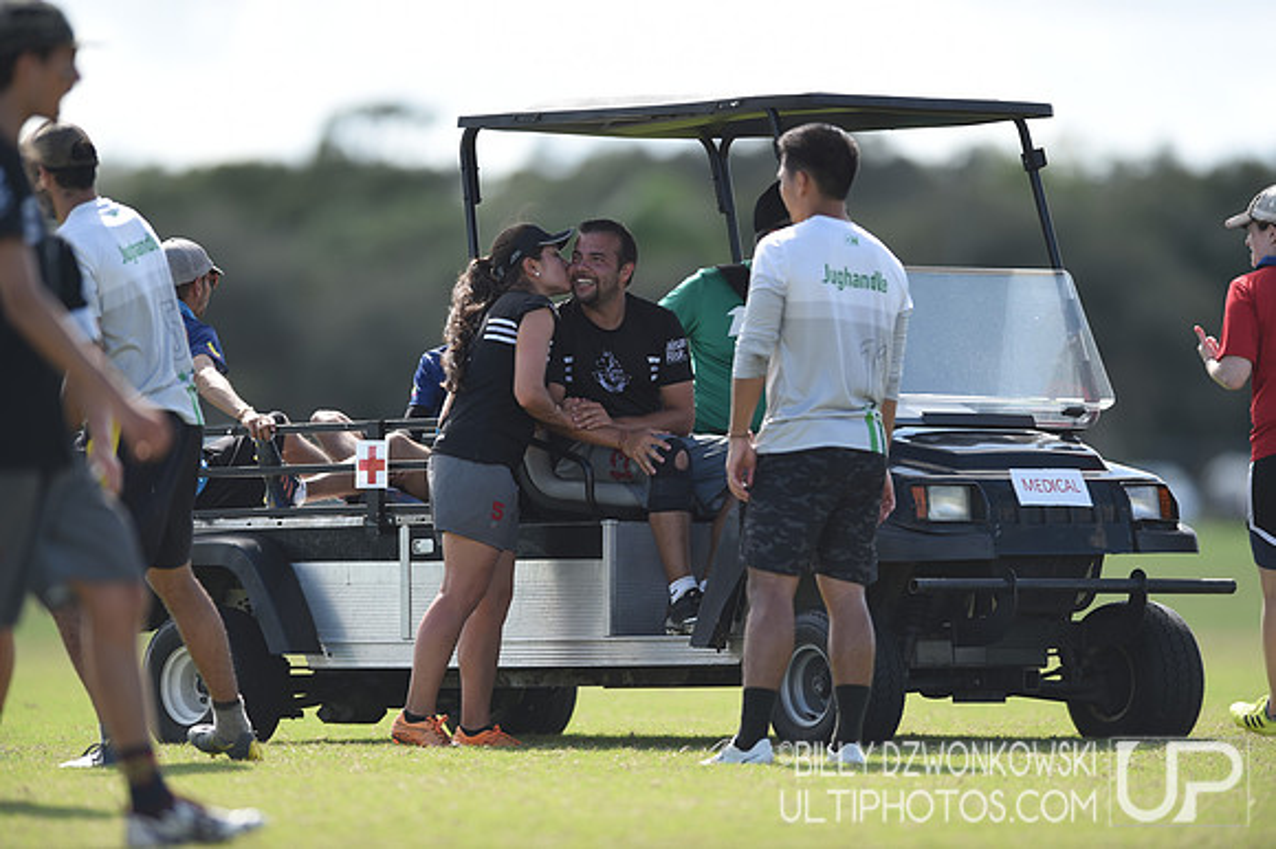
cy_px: 424
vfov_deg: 3.4
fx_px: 14169
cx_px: 638
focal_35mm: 400
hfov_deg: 5.2
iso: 100
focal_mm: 400
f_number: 2.8
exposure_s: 1/800
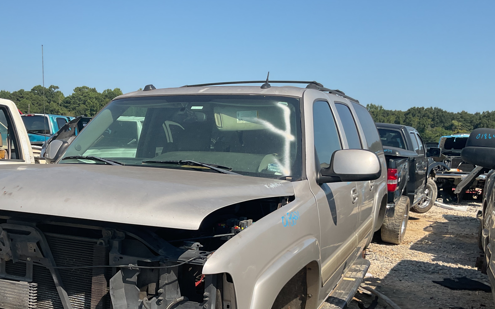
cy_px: 227
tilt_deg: -10.3
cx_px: 198
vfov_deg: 32.2
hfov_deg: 50.1
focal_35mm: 39
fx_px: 526
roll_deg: -2.8
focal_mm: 3
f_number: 1.8
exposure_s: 1/1577
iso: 16
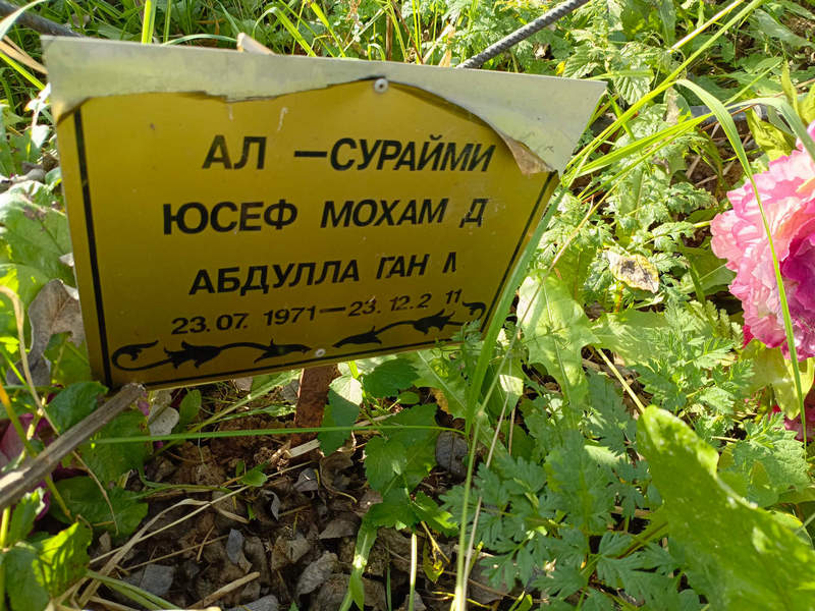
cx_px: 408
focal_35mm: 25
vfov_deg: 54.9
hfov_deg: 69.4
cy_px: 306
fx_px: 589
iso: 112
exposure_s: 1/120
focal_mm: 4.76
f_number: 1.69
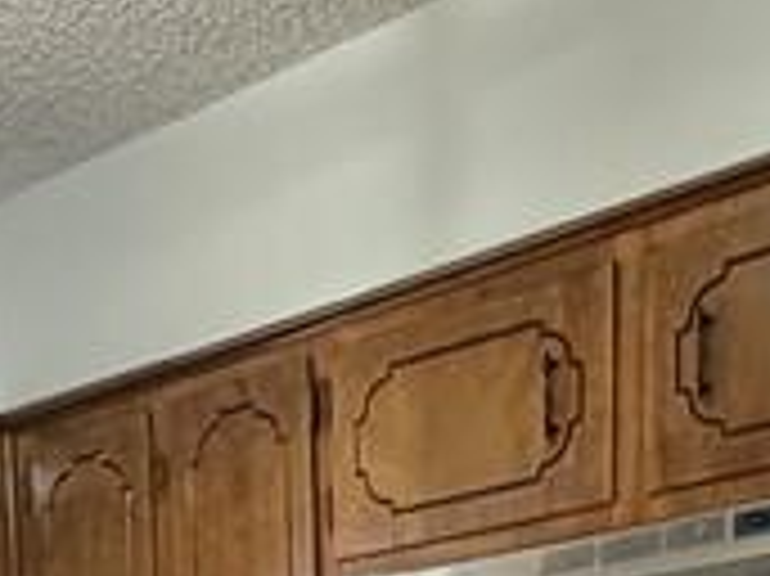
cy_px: 1278
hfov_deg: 22.9
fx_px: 1867
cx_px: 126
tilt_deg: -11.9
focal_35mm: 84
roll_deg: +3.0
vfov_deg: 13.8
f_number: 2.2
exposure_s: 1/60
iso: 400
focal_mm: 2.22
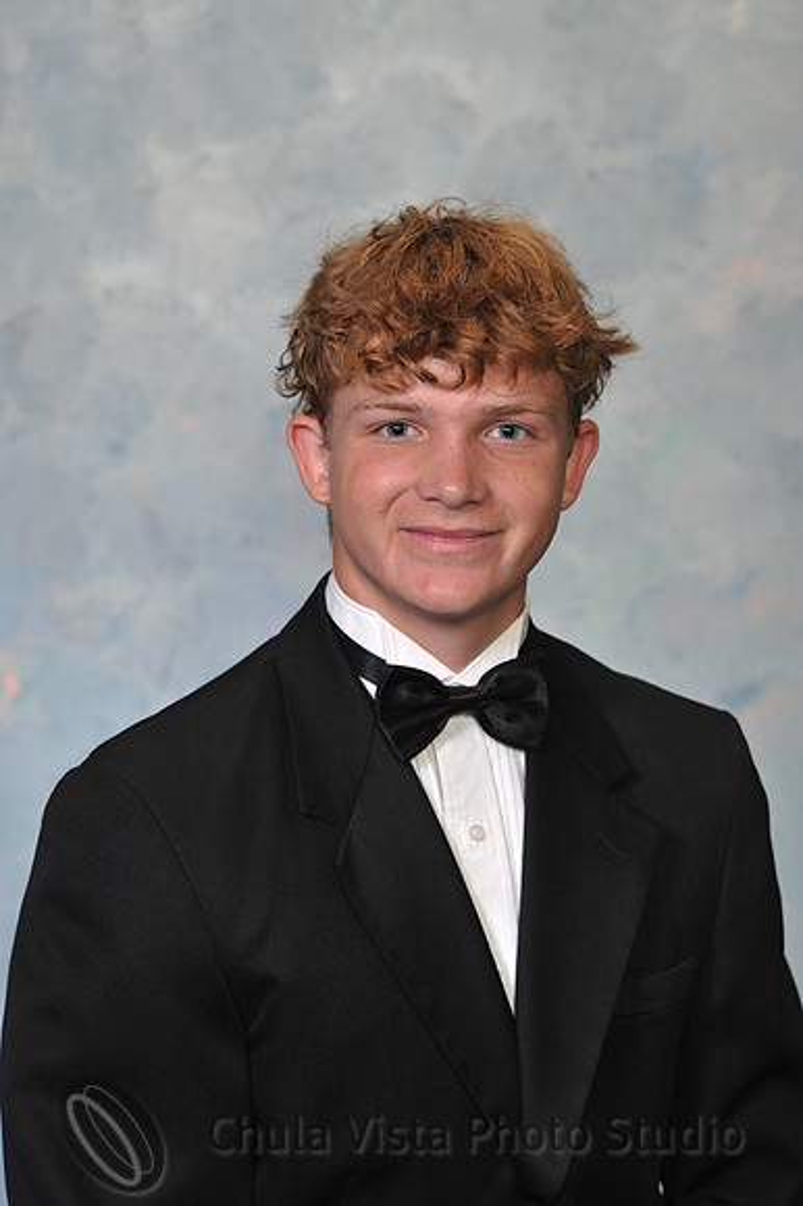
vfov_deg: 15.2
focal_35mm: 135
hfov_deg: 10.1
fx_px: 4522
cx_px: 402
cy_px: 603
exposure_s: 1/125
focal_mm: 135
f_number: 7.1
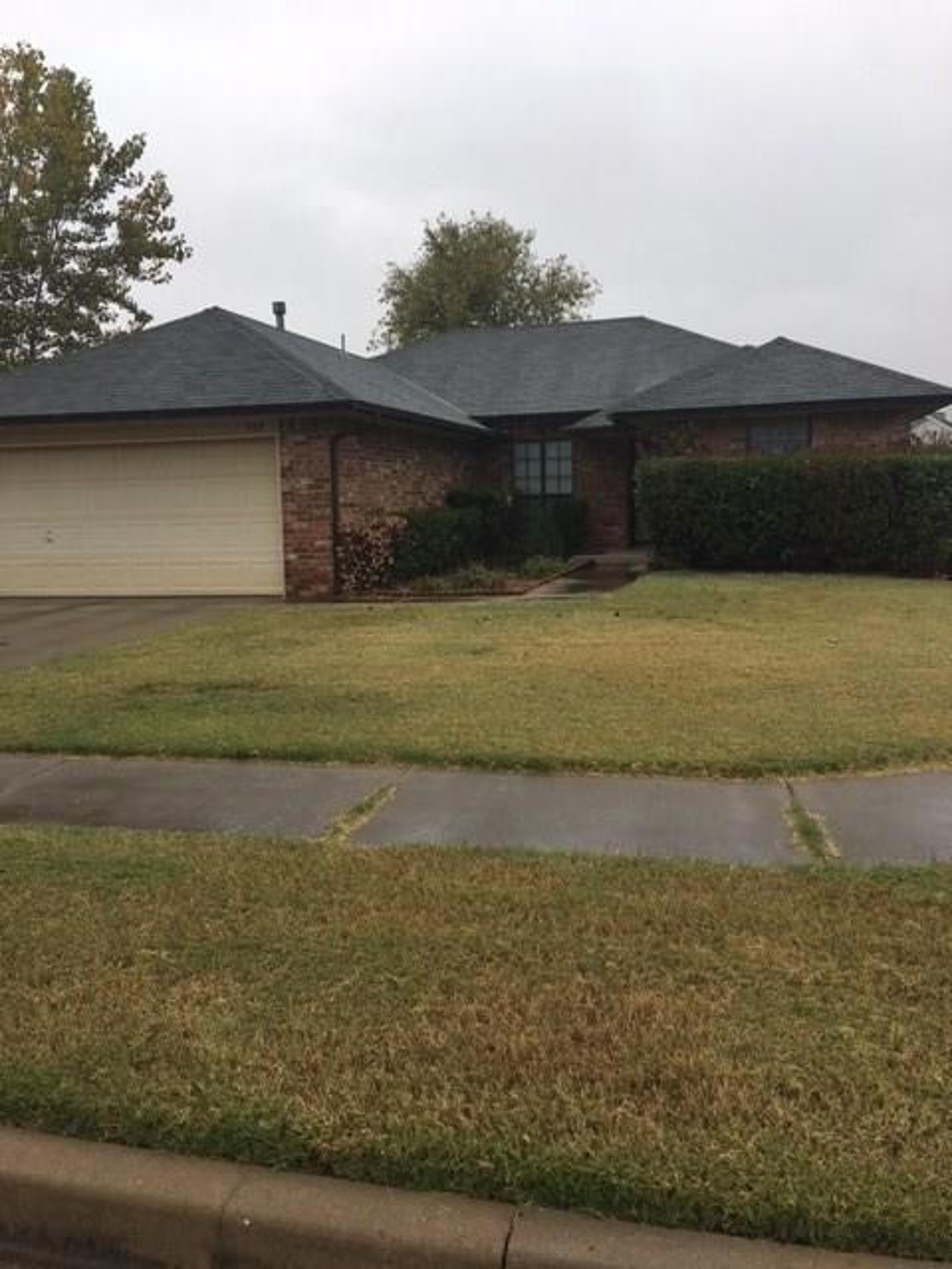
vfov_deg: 61.7
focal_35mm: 29
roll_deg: +1.1
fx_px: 1063
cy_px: 634
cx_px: 476
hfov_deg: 48.2
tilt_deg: -8.2
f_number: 2.2
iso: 25
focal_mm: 4.15
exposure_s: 1/416
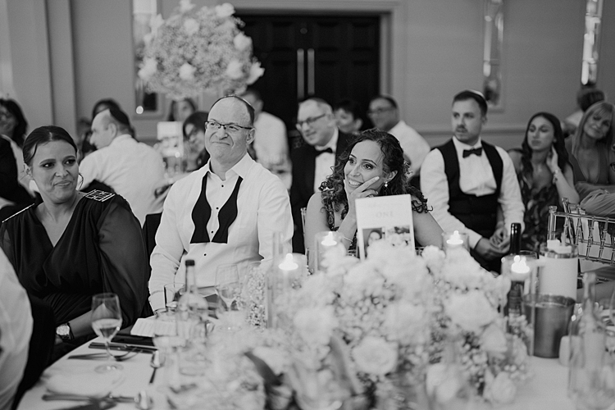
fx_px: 854
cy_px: 205
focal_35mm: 50
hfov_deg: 39.6
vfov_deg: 27.0
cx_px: 308
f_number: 1.2
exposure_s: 1/250
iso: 4000
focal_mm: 50
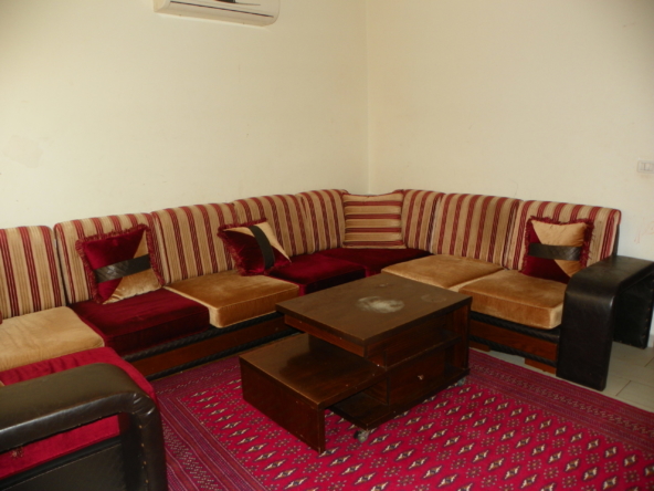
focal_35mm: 26
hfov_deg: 67.3
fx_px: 491
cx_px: 327
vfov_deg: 53.1
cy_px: 246
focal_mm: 4.6
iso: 64
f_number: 2.8
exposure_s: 1/30
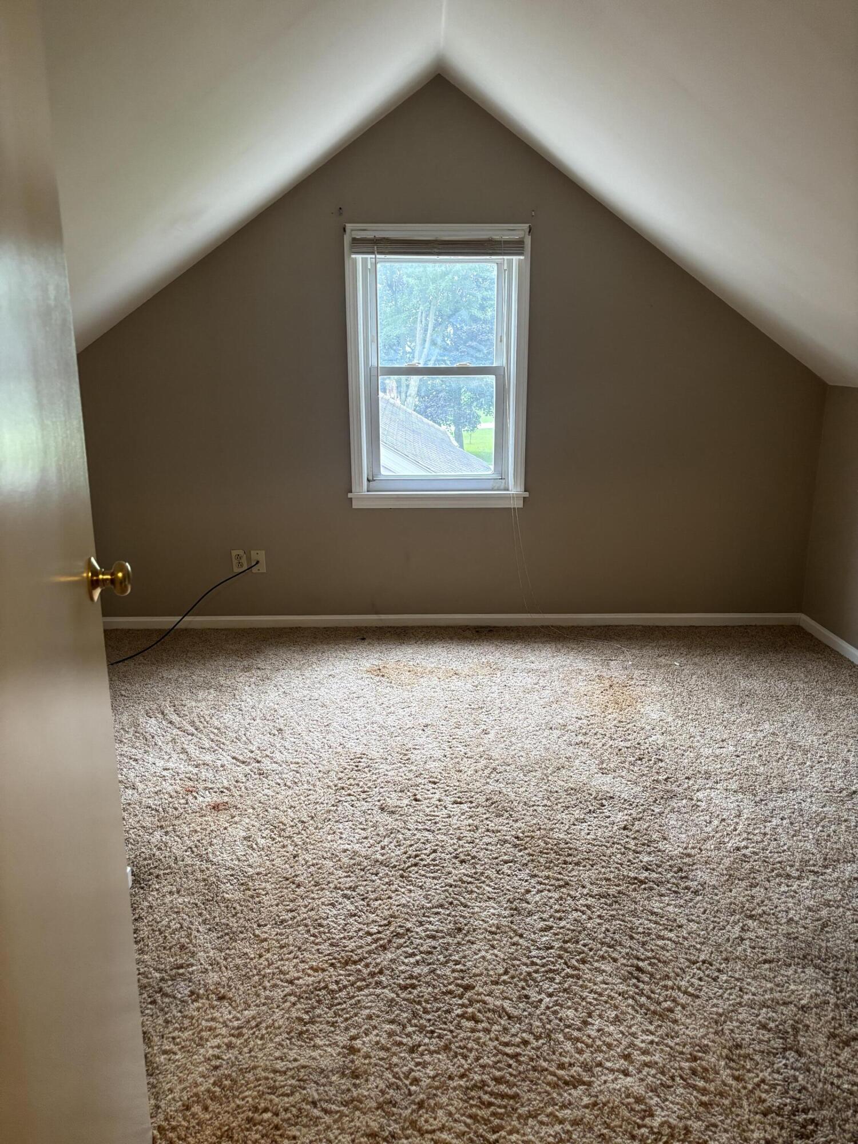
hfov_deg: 53.1
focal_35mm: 26
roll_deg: -0.9
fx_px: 859
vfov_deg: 67.3
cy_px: 572
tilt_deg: -14.1
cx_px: 429
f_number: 1.6
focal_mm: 5.96
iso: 250
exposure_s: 1/60
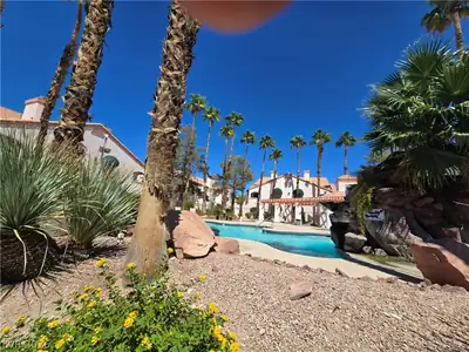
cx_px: 234
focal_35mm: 13
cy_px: 176
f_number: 2.2
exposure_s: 1/2614
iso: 50
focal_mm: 2.2
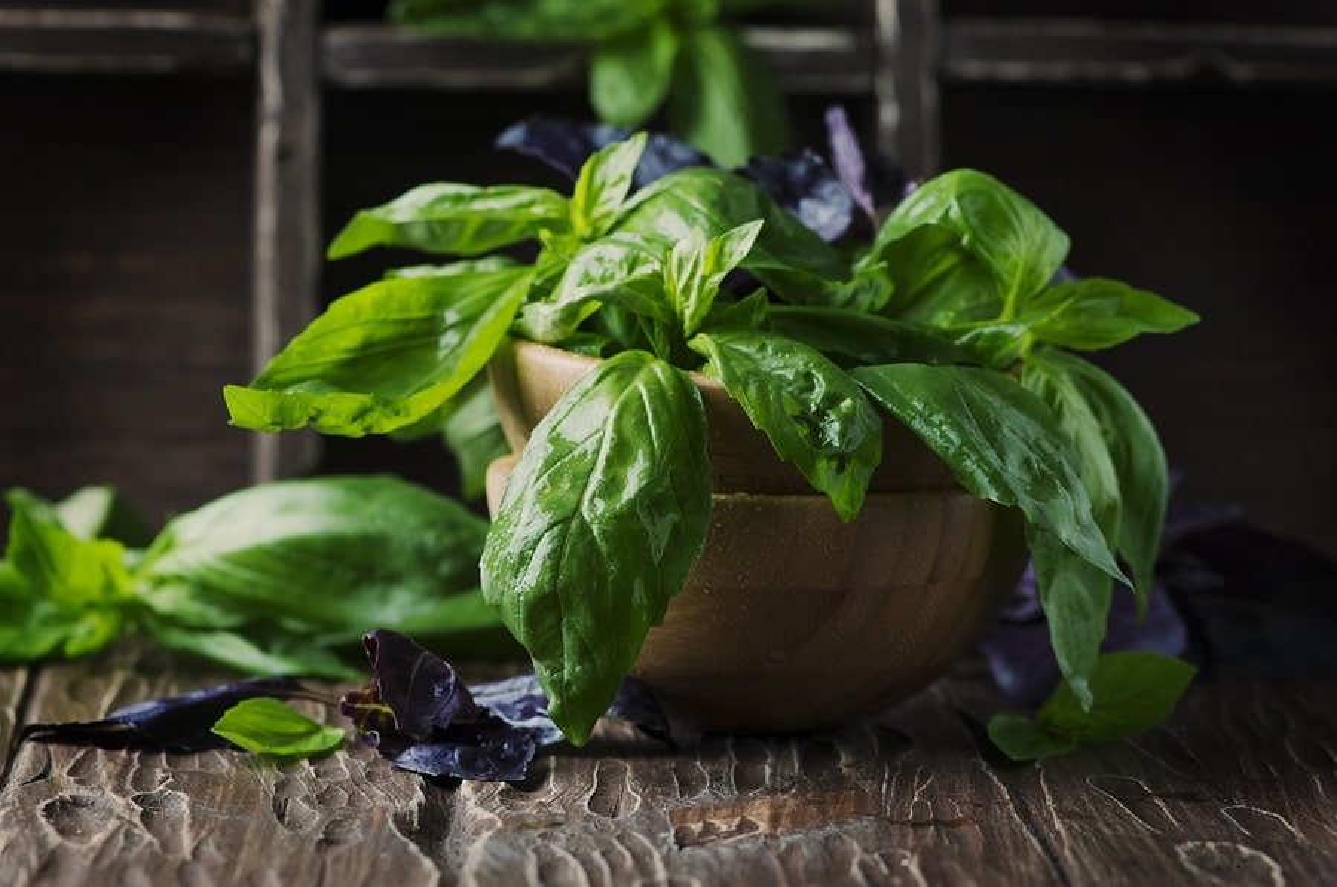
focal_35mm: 158
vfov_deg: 8.7
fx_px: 5840
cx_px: 668
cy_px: 444
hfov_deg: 13.1
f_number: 5.6
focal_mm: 105
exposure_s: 1/160
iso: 100
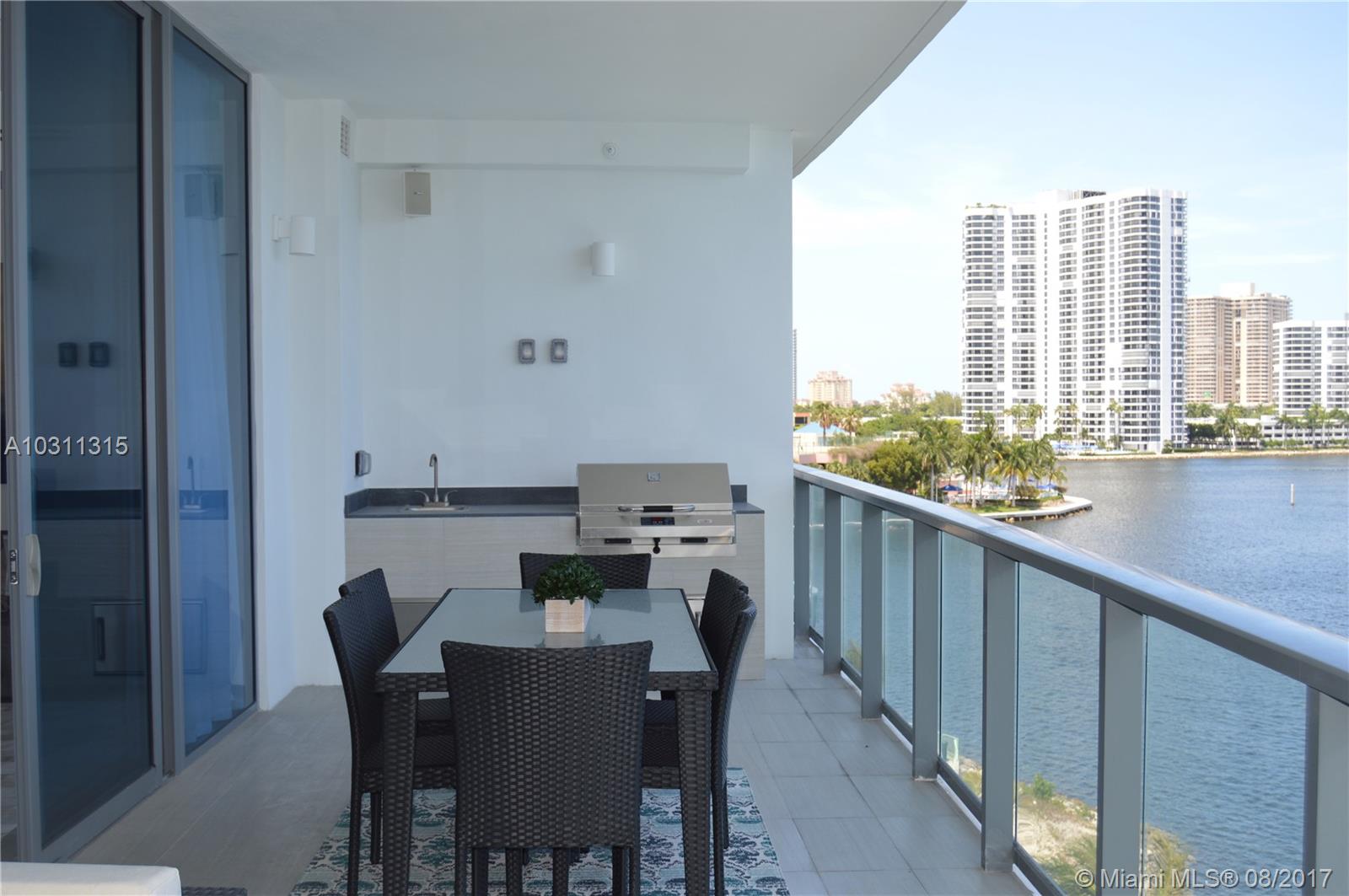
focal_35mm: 39
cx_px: 674
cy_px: 448
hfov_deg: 49.6
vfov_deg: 34.1
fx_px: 1460
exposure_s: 1/200
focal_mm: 26
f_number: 5.6
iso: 100
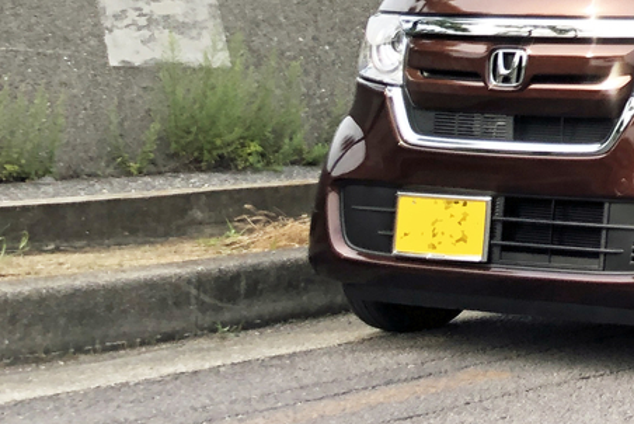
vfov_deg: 12.4
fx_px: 1815
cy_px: -299
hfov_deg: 16.7
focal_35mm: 103
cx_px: 1119
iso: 20
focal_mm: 4
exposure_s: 1/571
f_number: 1.8
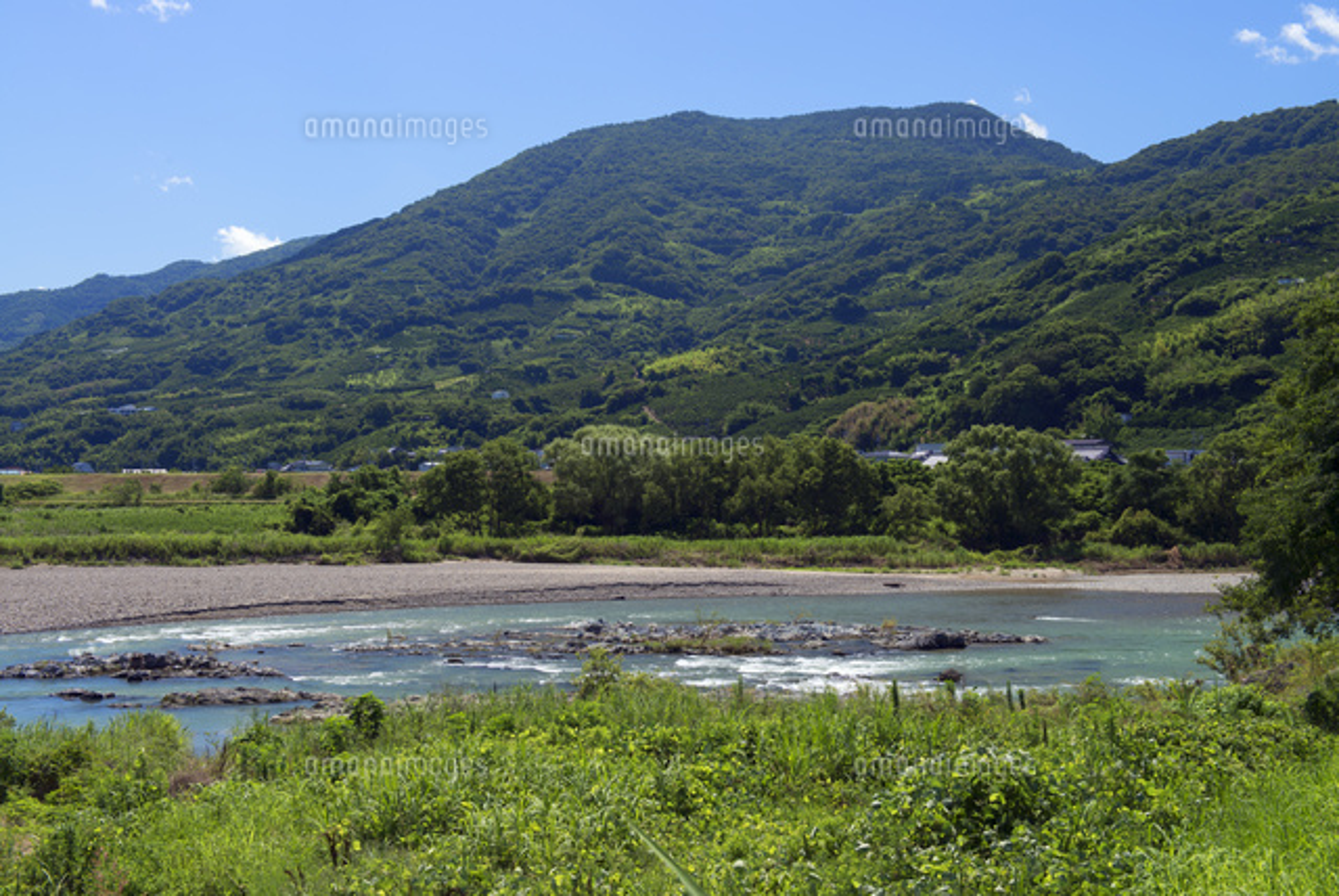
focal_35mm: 45
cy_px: 448
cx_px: 670
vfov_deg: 29.9
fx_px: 1675
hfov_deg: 43.6
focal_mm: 45
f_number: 11
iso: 100
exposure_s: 1/50
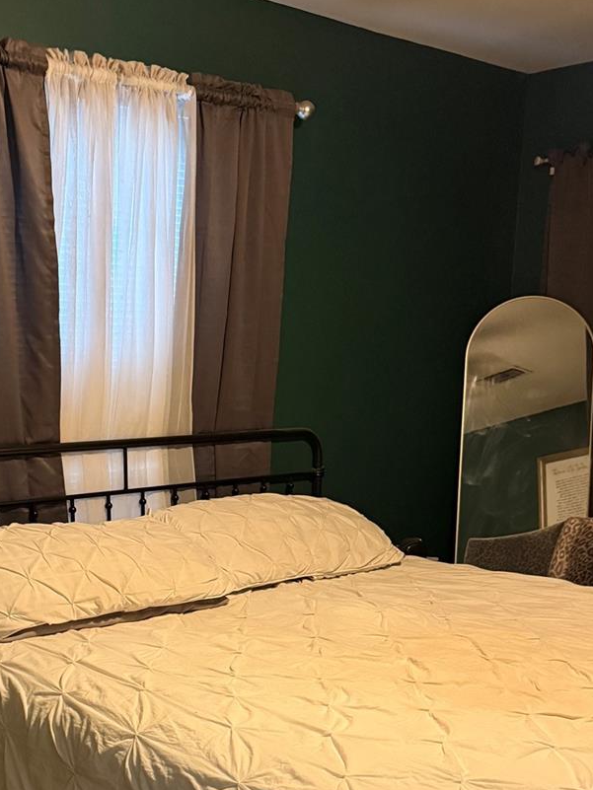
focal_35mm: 46
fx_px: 1050
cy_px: 610
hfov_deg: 31.1
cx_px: 169
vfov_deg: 39.9
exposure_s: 1/40
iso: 1000
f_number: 1.78
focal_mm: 6.76
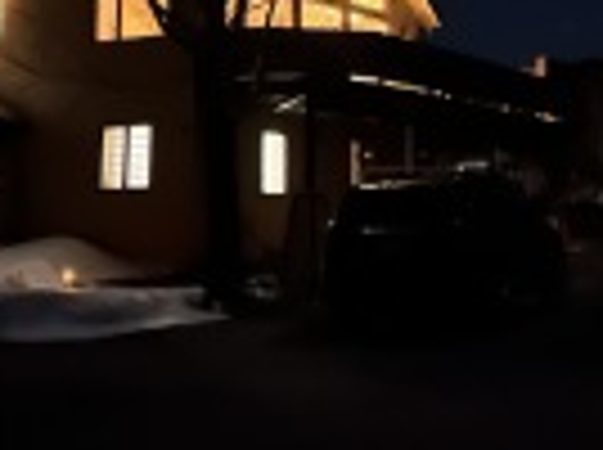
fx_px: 1235
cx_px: 324
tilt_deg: +13.2
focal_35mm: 71
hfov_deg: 27.4
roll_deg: -0.5
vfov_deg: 19.7
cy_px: -50
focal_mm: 5.7
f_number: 1.5
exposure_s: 1/5
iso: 25000
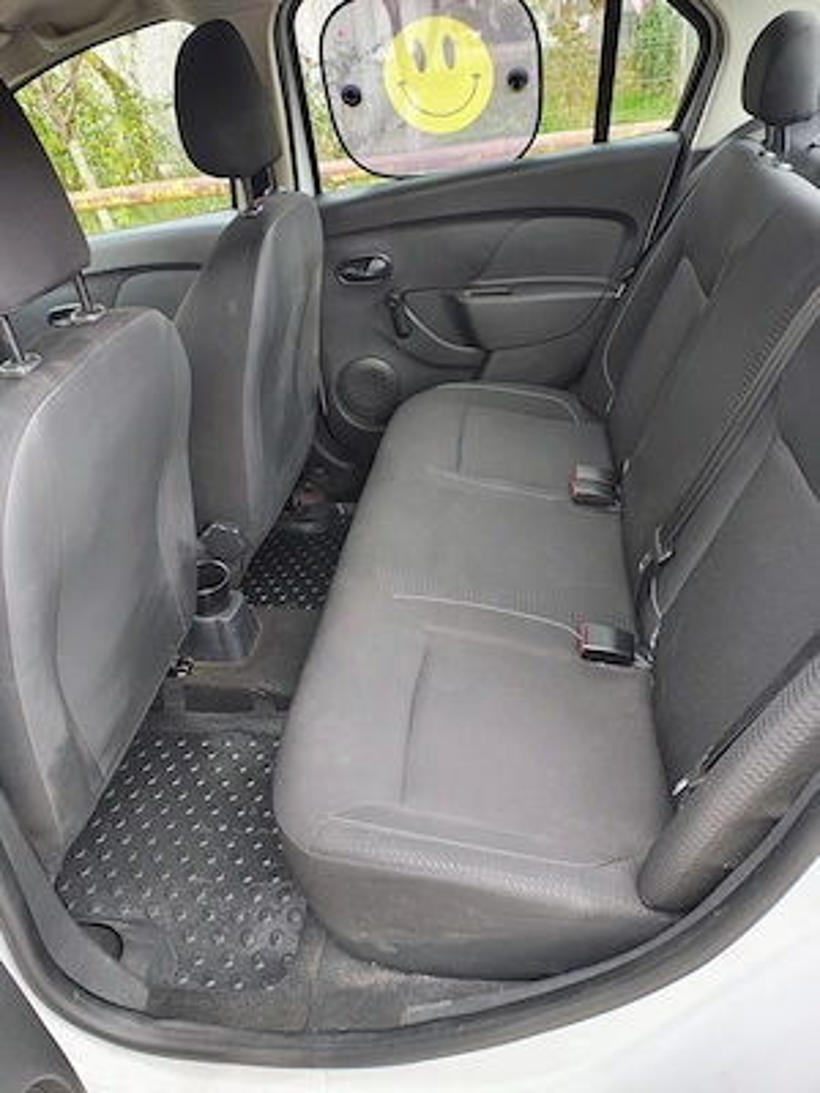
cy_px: 546
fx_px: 790
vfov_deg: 69.4
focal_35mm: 25
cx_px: 410
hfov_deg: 54.9
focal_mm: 5.89
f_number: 1.4
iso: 588
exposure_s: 1/60
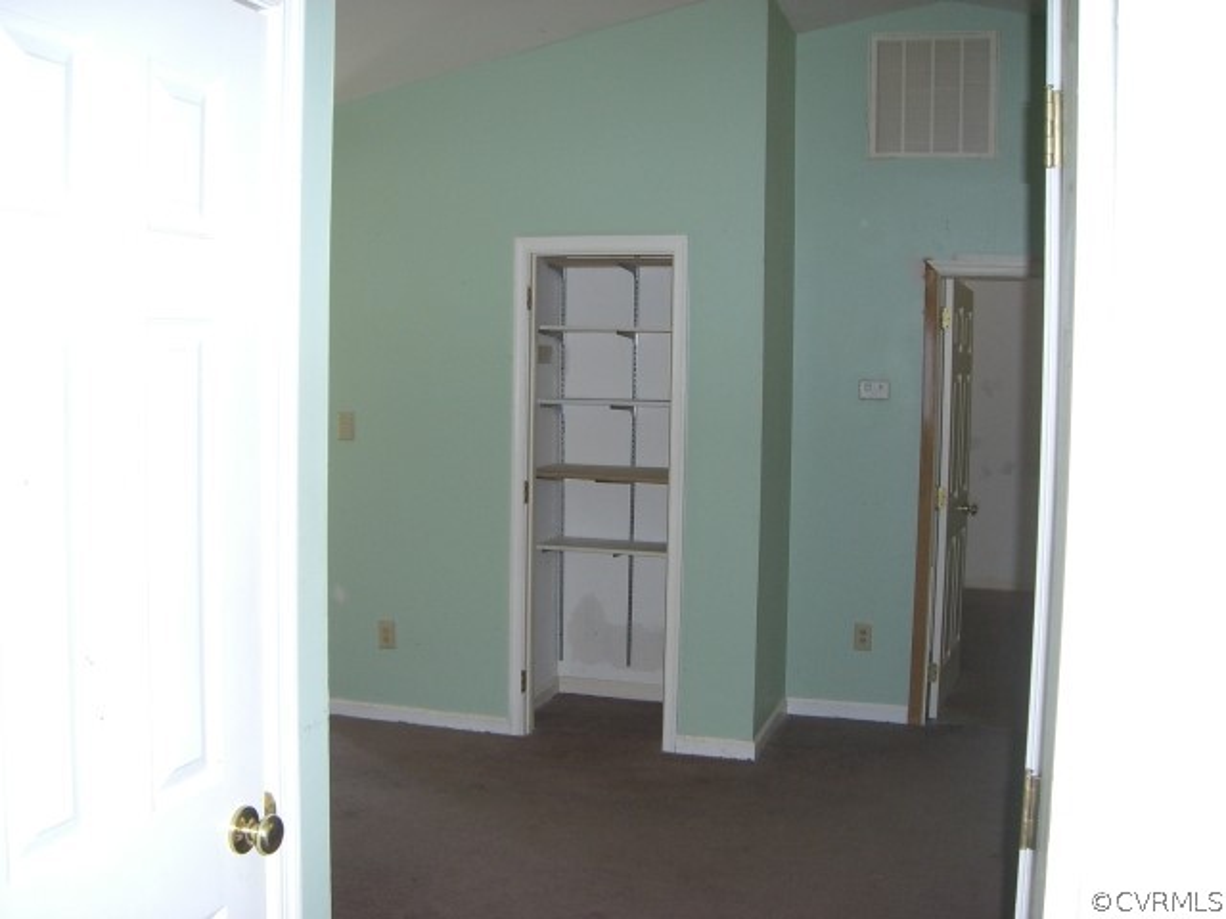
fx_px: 1346
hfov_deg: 49.0
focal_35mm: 38
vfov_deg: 37.7
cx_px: 613
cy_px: 460
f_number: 2.7
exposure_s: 1/60
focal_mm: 6.2
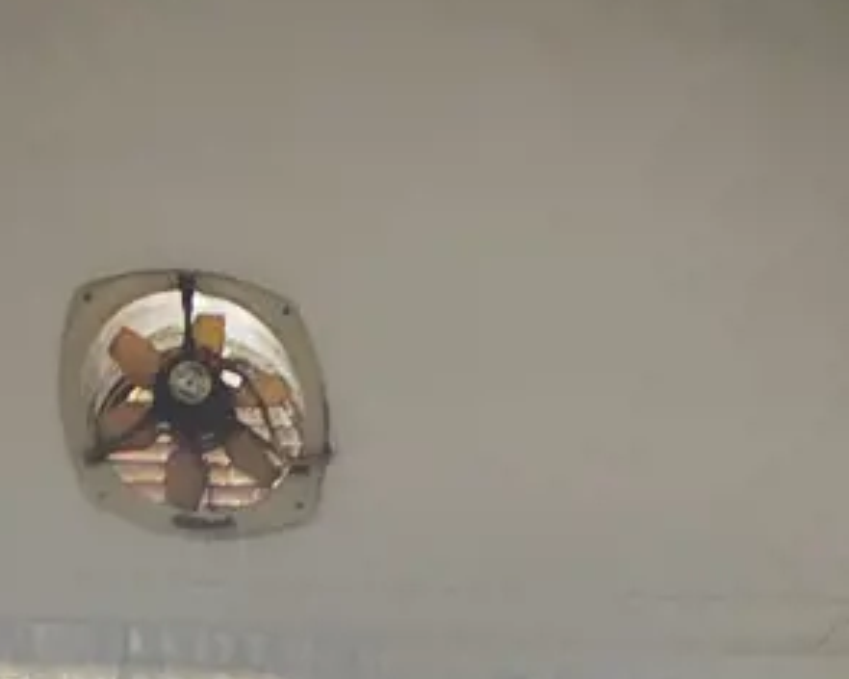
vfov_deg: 13.9
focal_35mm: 83
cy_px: 1552
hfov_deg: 21.8
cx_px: 941
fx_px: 2085
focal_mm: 2.2
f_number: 2.2
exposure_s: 1/50
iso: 64
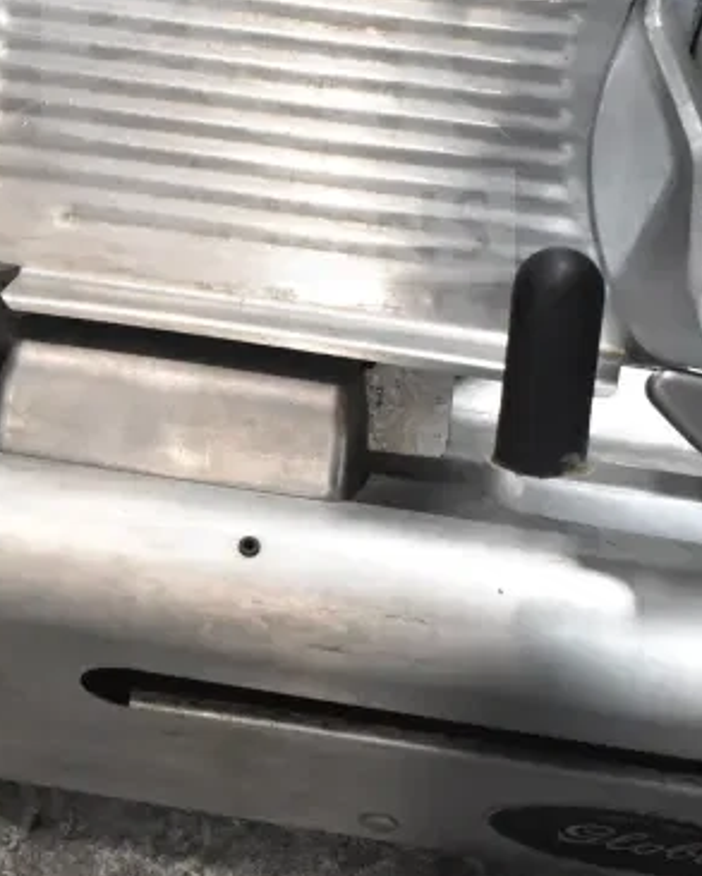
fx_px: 3198
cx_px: 244
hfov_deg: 12.5
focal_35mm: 123
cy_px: 92
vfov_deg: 15.4
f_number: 8
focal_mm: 35
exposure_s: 1/250
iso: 6400
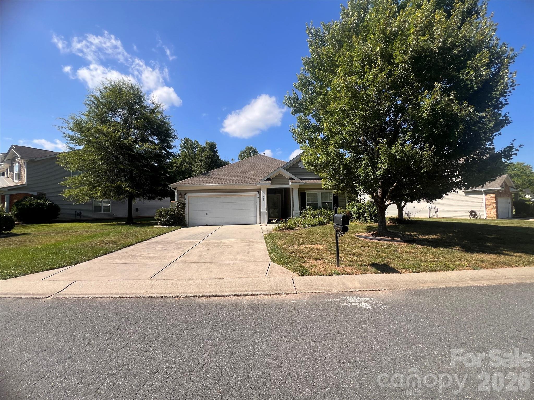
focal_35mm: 13
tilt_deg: +2.7
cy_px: 200
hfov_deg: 106.2
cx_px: 267
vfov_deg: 89.9
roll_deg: -0.2
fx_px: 201
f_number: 1.8
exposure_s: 1/1325
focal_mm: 1.57
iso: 32
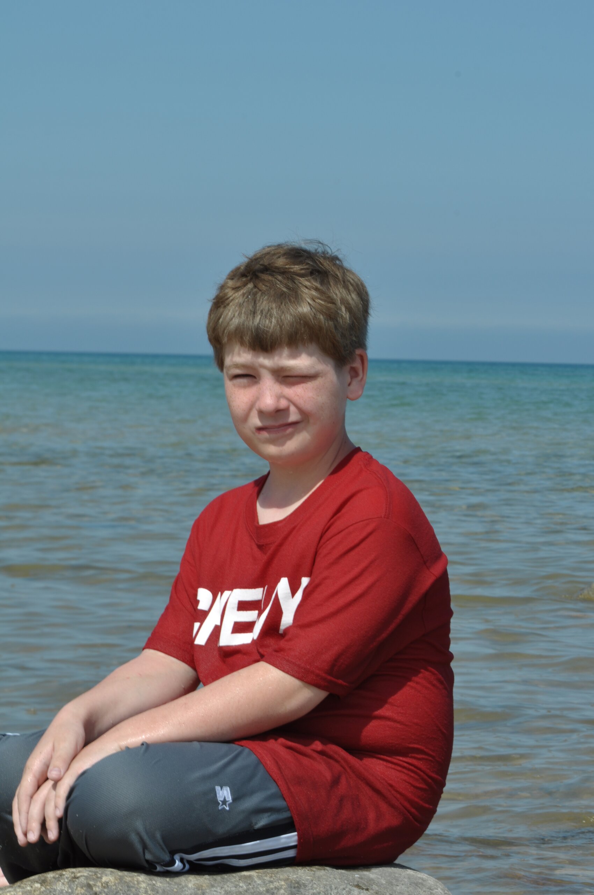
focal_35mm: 138
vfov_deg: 14.9
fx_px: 3425
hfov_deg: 9.9
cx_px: 297
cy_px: 448
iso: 100
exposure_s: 1/100
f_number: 32
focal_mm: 92
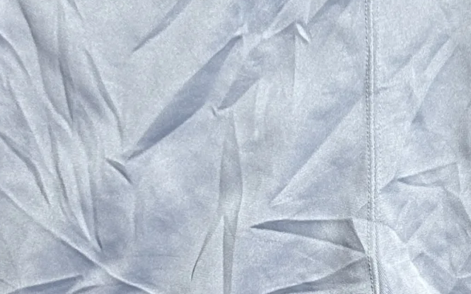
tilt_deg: -67.9
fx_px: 1360
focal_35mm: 106
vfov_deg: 12.3
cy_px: 245
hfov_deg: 19.4
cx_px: 402
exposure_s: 1/50
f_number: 1.5
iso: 160
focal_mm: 5.7
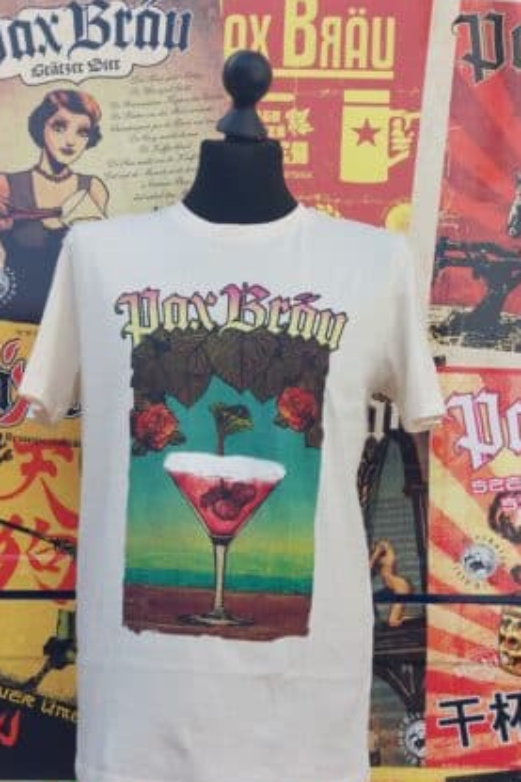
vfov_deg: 67.4
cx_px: 228
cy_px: 402
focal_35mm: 27
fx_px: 587
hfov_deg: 47.8
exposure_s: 1/692
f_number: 1.8
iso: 25
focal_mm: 5.23
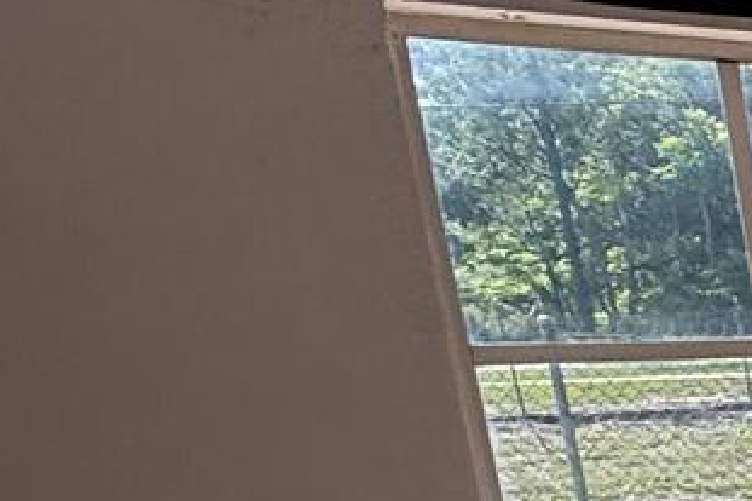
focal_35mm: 75
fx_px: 1566
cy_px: 641
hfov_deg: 14.6
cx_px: 1859
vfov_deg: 17.1
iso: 50
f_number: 2.2
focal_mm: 2.22
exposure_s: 1/363
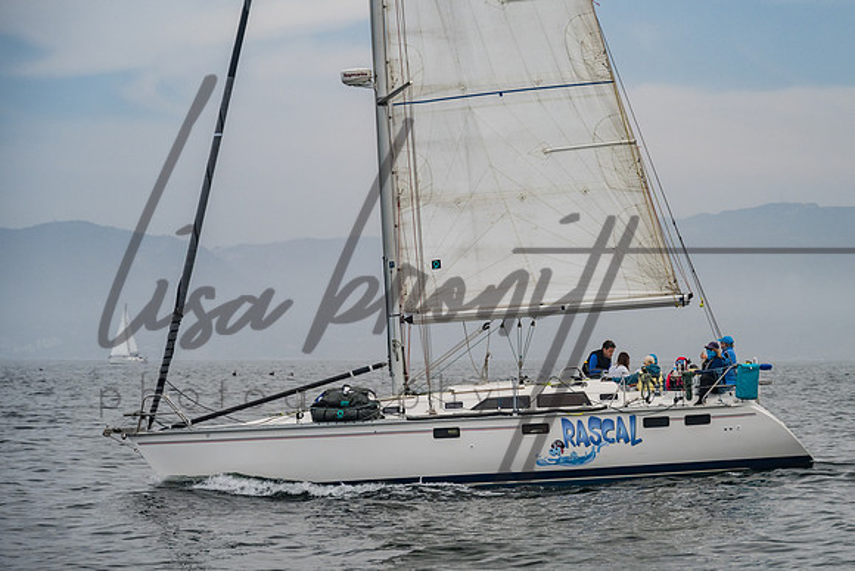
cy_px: 289
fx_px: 4102
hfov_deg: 11.9
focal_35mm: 173
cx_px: 522
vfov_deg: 8.0
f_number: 6.3
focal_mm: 135
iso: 500
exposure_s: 1/1600
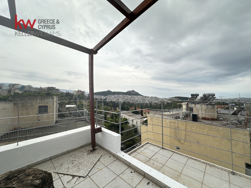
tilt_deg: +2.1
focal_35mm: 14
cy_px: 94
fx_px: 102
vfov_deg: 85.7
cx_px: 126
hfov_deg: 102.1
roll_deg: +1.7
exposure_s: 1/666
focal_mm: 2.22
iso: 40
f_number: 2.2
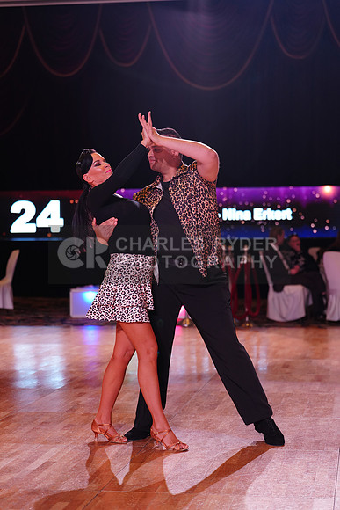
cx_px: 170
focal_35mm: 79
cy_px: 255
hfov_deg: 17.3
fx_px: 1118
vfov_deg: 25.7
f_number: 2.8
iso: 640
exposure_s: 1/250
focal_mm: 79
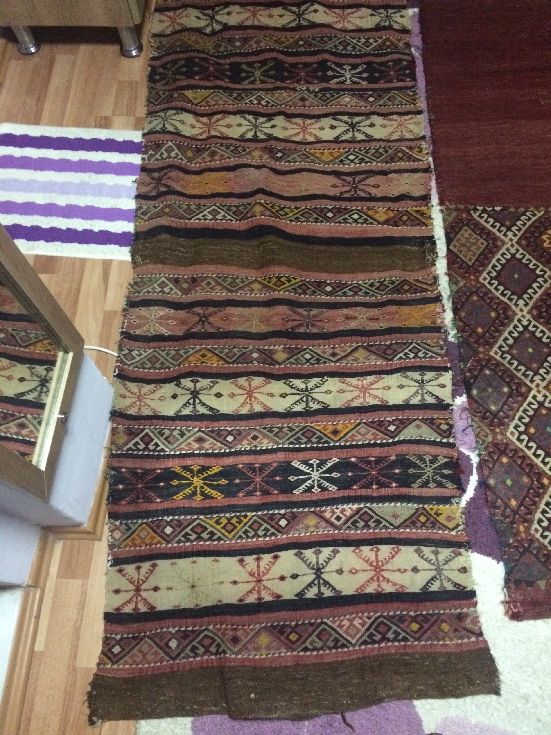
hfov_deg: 48.2
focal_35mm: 29
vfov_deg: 61.7
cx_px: 276
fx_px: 615
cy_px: 368
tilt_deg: -65.5
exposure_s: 1/17
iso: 400
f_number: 2.2
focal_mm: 4.15
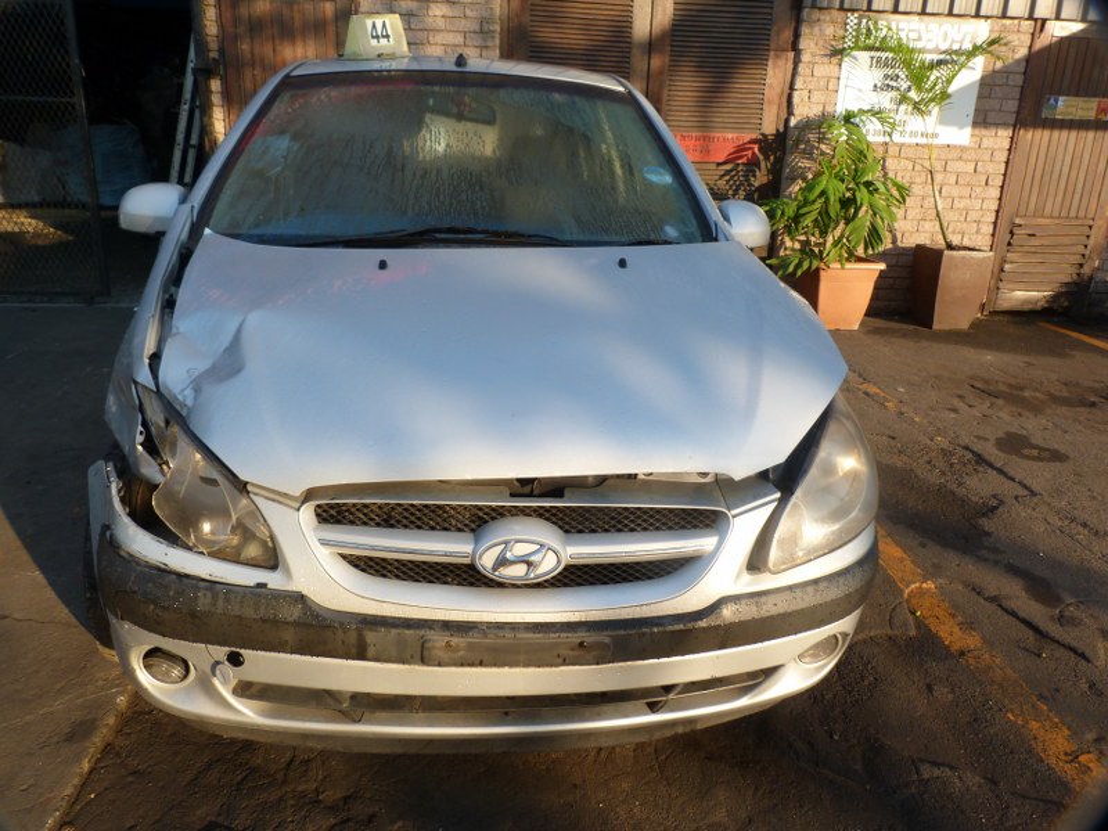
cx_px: 554
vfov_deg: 54.9
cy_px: 416
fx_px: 800
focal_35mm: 25
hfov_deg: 69.4
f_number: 4
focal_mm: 4.5
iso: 80
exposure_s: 1/100
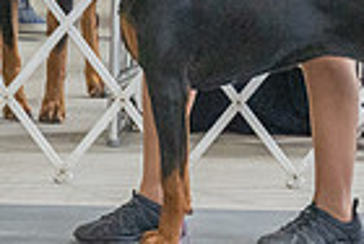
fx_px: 7630
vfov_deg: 1.8
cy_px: -139
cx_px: 213
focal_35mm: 753
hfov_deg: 2.7
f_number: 5
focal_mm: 182
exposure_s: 1/320
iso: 6400
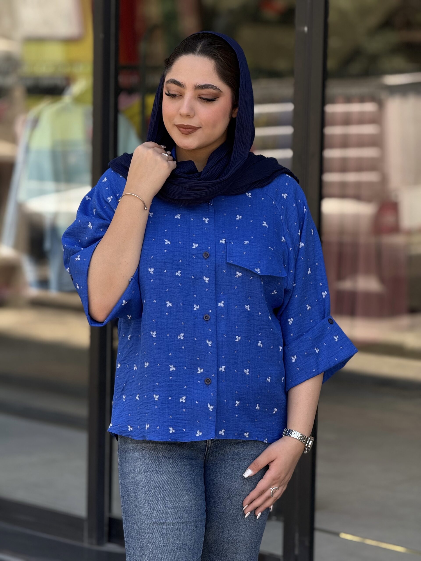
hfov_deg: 12.3
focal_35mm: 120
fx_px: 1946
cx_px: 210
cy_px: 280
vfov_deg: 16.4
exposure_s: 1/191
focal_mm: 15.66
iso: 50
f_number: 2.8
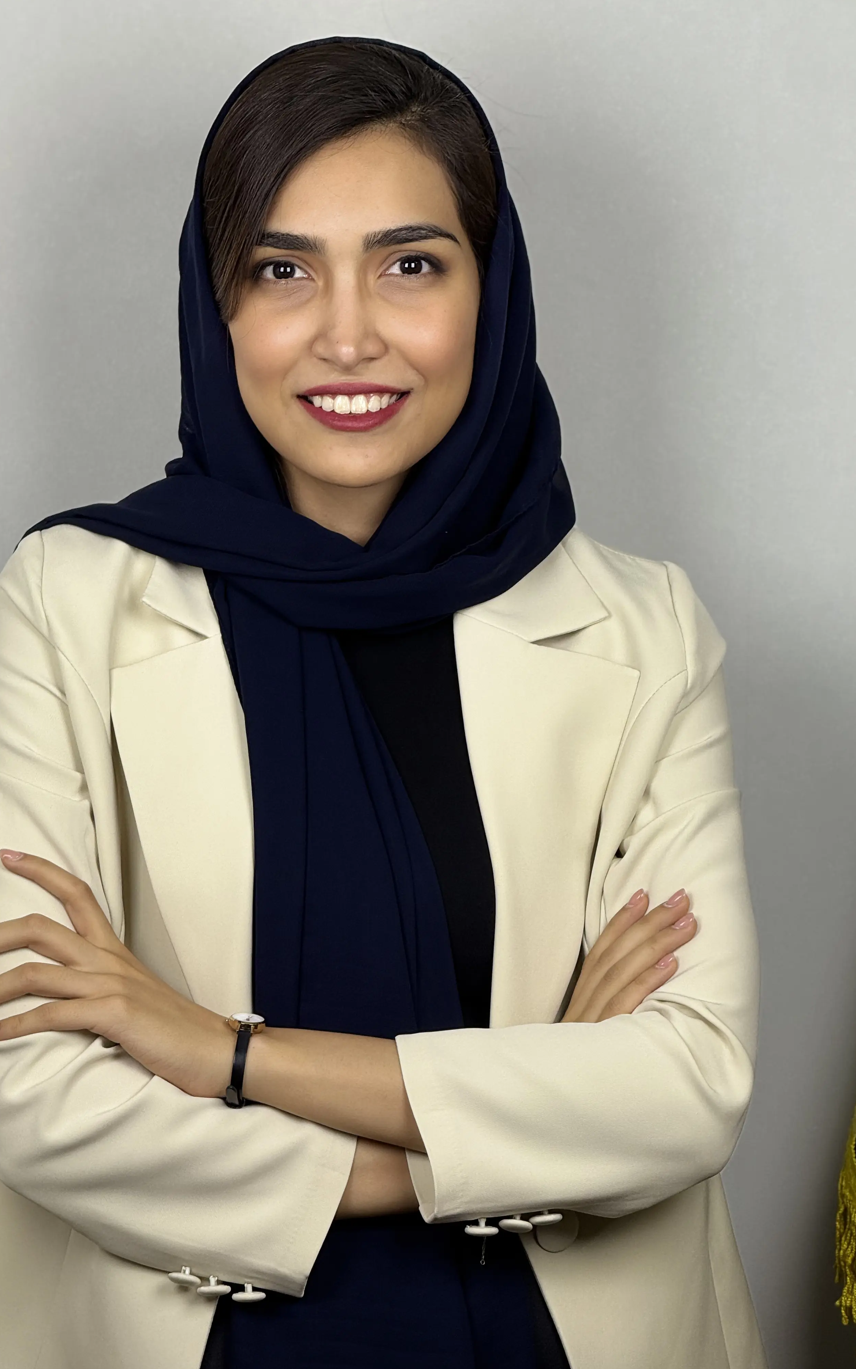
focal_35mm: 128
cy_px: 685
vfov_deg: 16.3
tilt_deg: -3.4
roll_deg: -1.2
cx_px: 354
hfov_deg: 10.2
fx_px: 4778
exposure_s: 1/100
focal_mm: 15.66
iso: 50
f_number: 2.8
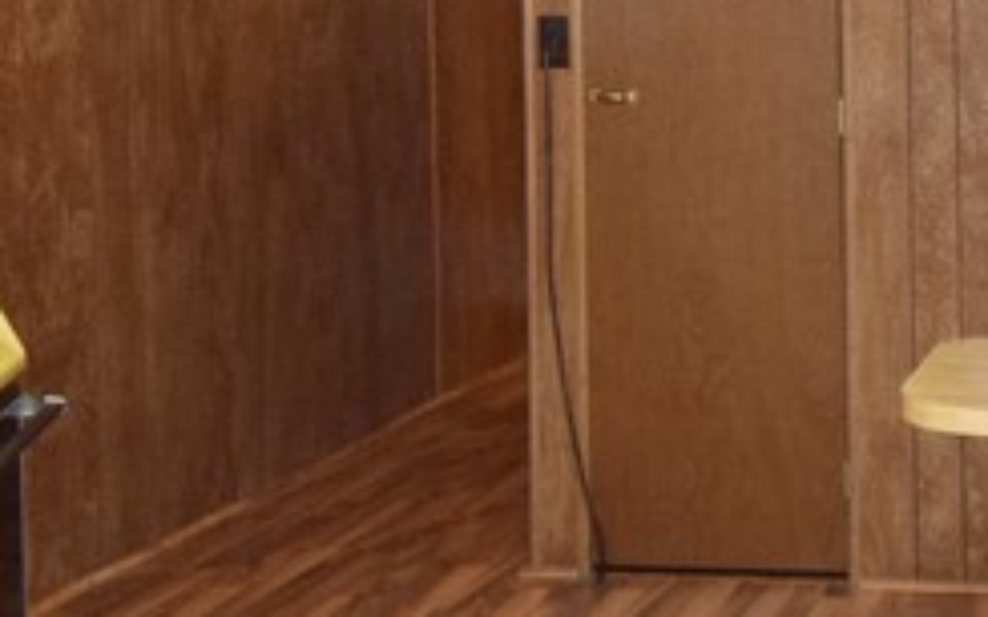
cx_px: 1085
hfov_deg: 29.0
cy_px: 284
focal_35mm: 64
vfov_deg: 20.3
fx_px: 1723
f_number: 5
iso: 800
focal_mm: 10
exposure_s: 1/100
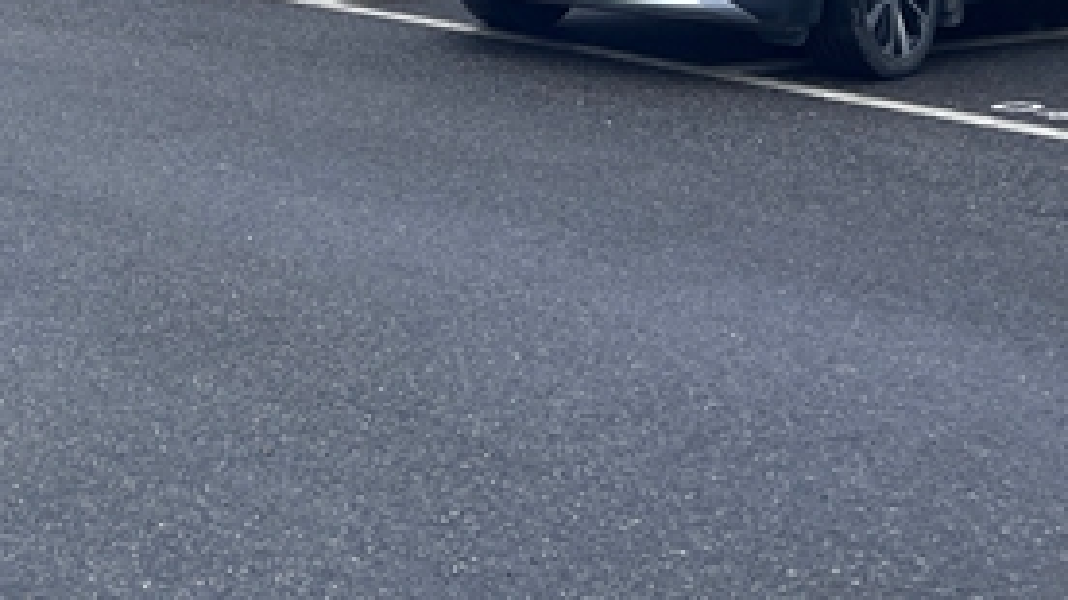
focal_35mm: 82
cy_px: -484
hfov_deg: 23.6
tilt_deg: +5.5
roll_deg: -0.7
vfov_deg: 13.3
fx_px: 2321
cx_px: -217
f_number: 1.6
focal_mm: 5.1
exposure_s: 1/1066
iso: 50
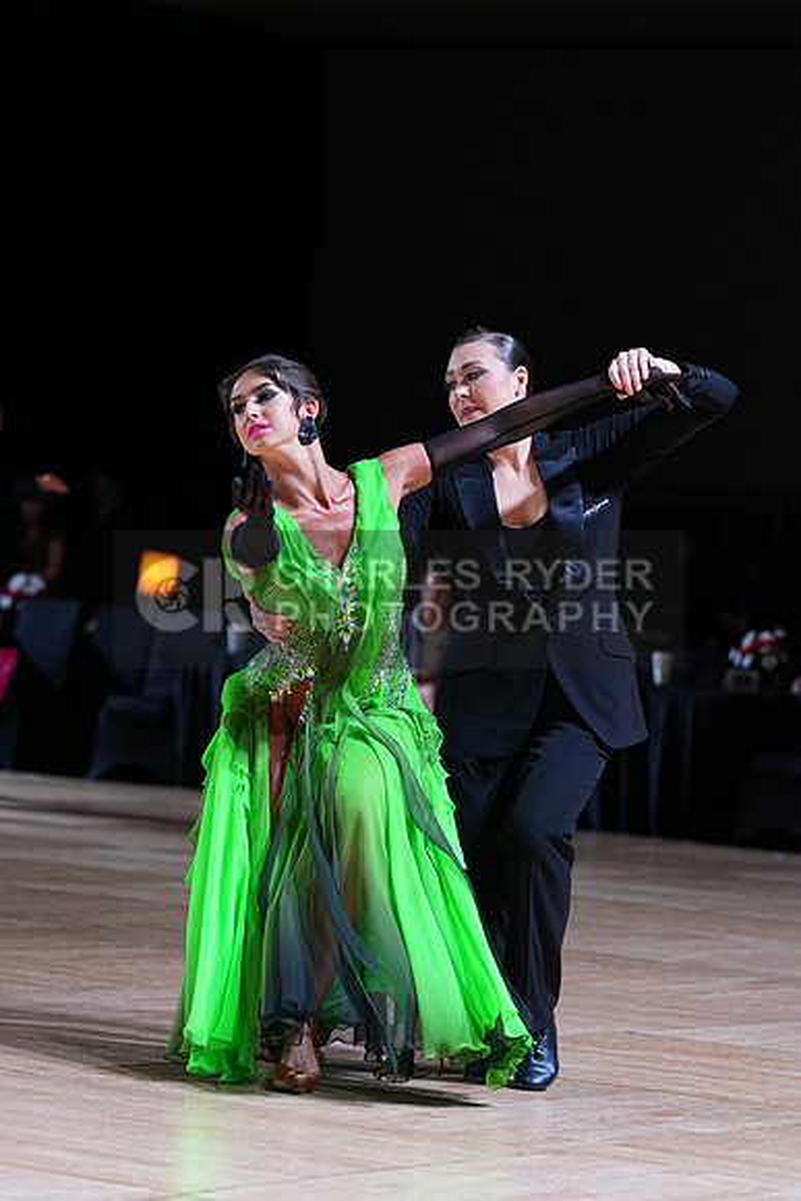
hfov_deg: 10.2
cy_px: 600
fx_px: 4503
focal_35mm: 135
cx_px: 400
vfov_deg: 15.2
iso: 1250
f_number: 4
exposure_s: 1/400
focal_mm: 135
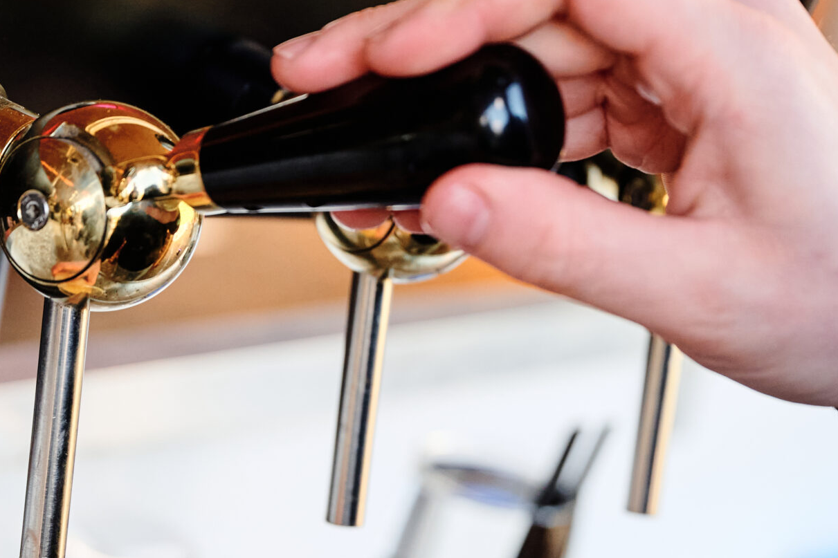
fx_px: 3444
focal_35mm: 148
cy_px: 536
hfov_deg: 13.9
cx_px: 440
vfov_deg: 9.2
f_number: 4
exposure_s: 1/800
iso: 800
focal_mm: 70
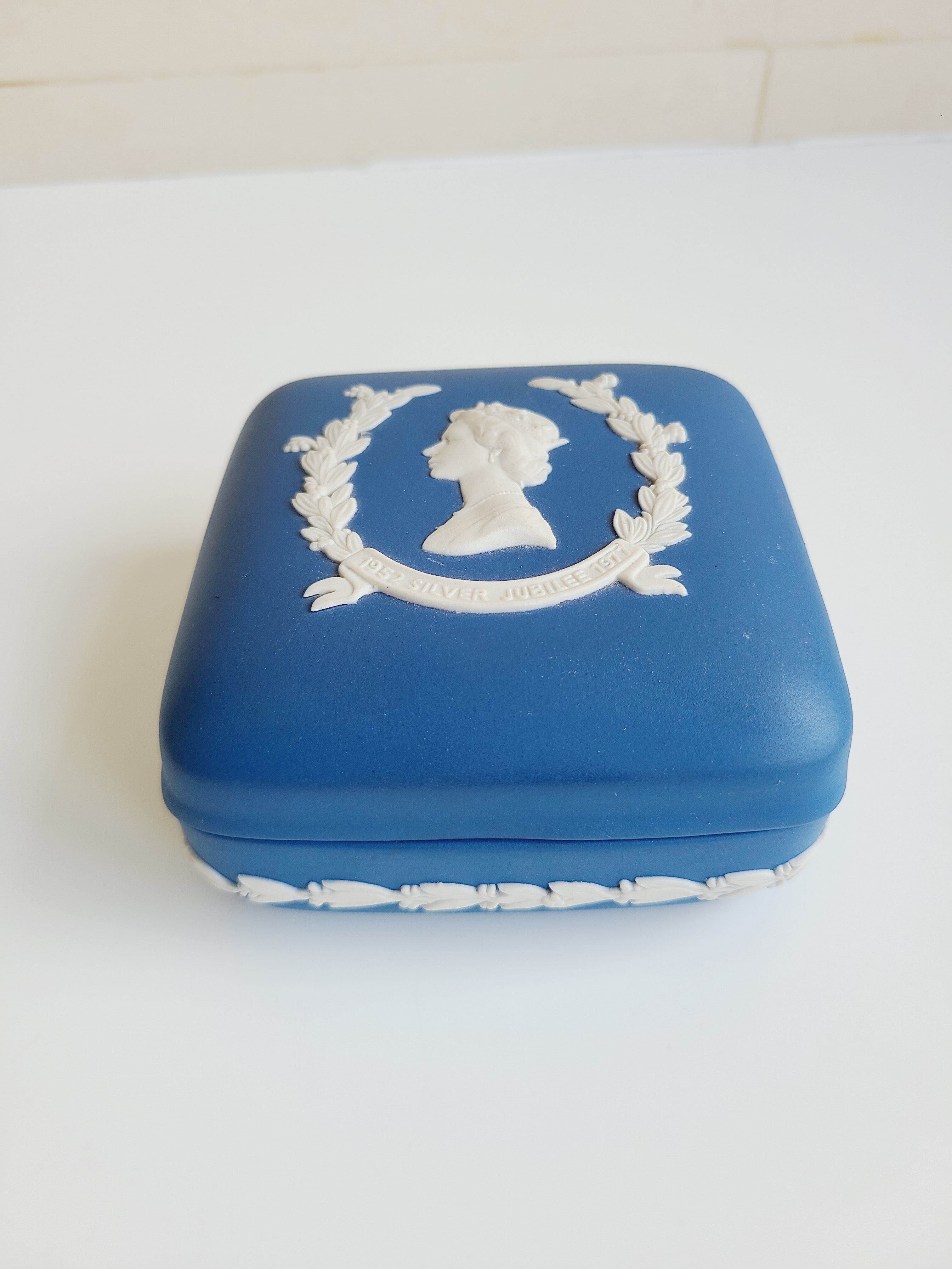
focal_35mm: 26
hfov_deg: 53.1
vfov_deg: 67.3
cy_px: 634
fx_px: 953
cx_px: 476
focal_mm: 5.4
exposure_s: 1/120
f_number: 1.8
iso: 50
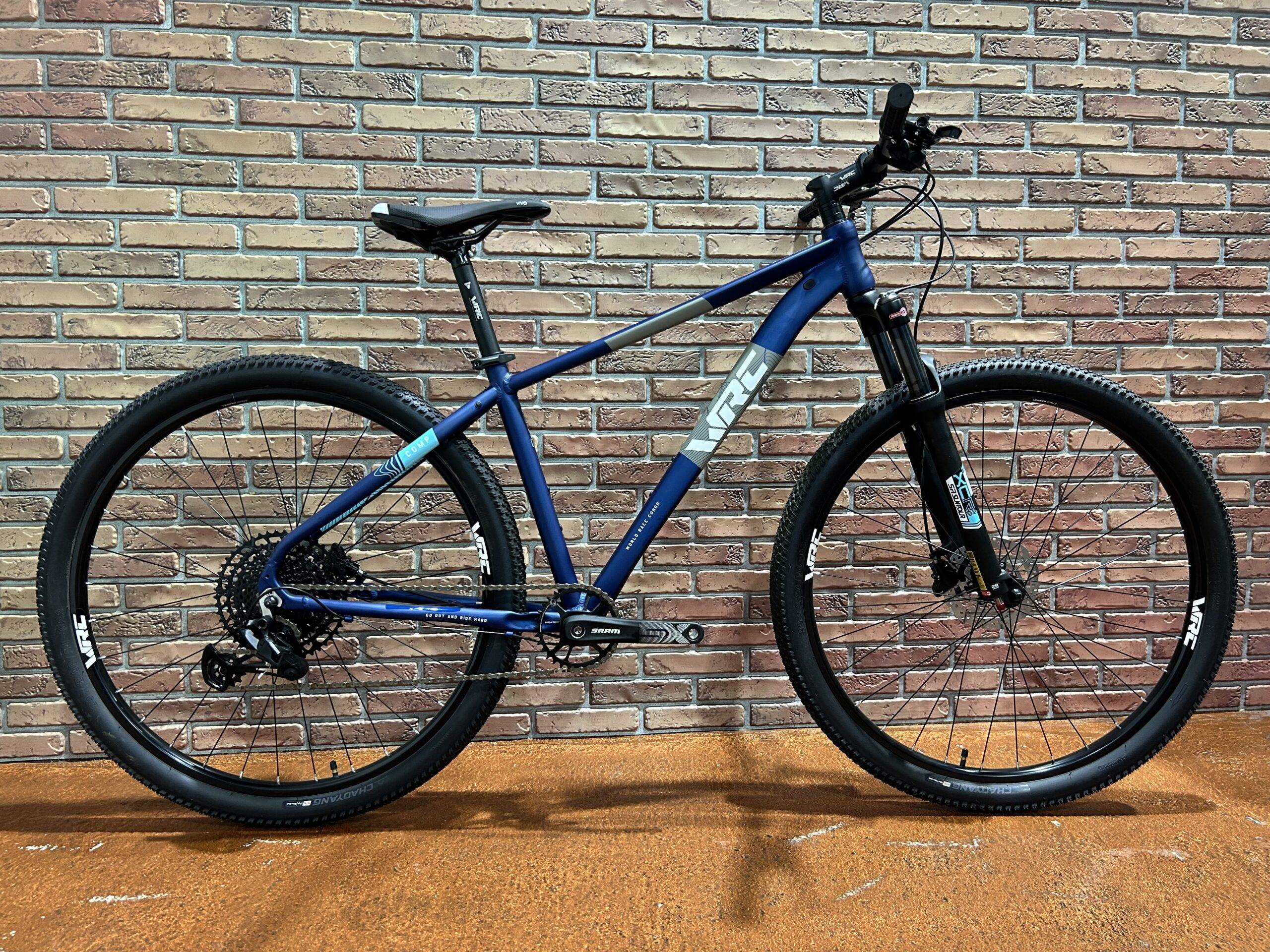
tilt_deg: -5.0
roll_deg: +0.6
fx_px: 954
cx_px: 635
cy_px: 476
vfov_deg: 53.1
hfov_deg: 67.3
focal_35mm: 26
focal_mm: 5.7
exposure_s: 1/50
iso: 160
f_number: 1.5
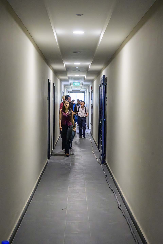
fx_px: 475
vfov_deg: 28.8
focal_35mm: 70
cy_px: 122
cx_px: 82
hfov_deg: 19.5
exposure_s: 1/250
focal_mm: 70
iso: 10000
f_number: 7.1
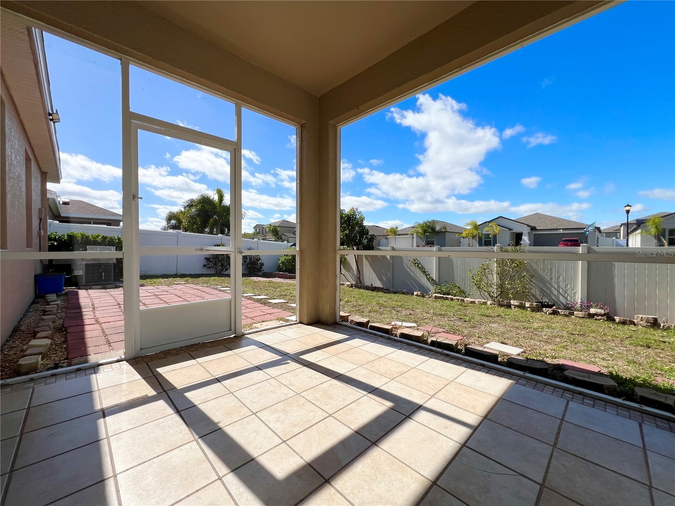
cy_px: 253
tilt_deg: -0.9
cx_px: 338
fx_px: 253
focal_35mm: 13
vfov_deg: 89.9
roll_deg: -0.2
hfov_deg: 106.2
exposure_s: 1/1508
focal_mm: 1.57
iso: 32
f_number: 1.8
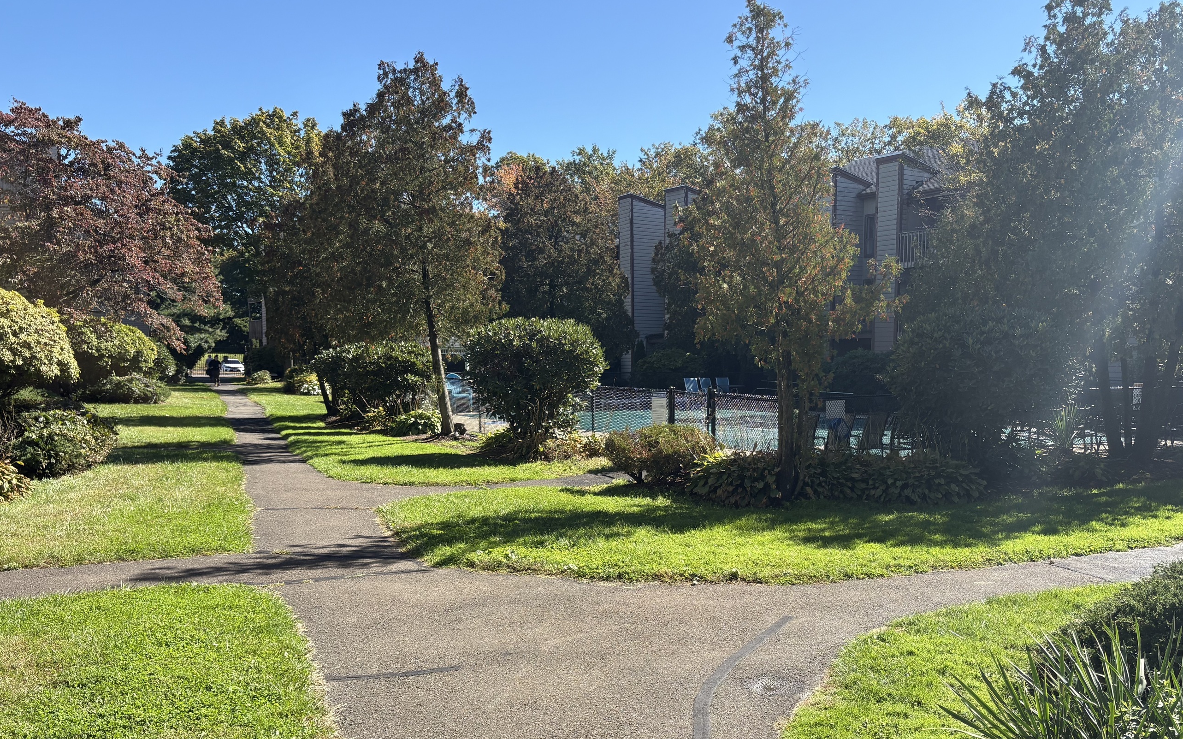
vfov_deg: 38.1
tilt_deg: -4.8
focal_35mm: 33
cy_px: 455
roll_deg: +0.2
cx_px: 707
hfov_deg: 57.7
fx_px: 1064
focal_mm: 5.96
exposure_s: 1/1587
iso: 50
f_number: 1.6
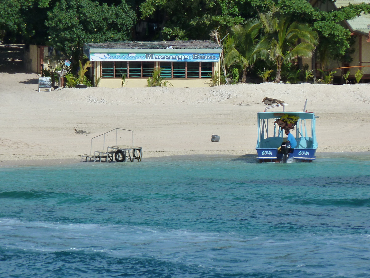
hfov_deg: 5.0
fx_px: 4265
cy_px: 139
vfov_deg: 3.7
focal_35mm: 399
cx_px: 185
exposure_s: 1/640
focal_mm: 49.2
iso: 125
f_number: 5.6
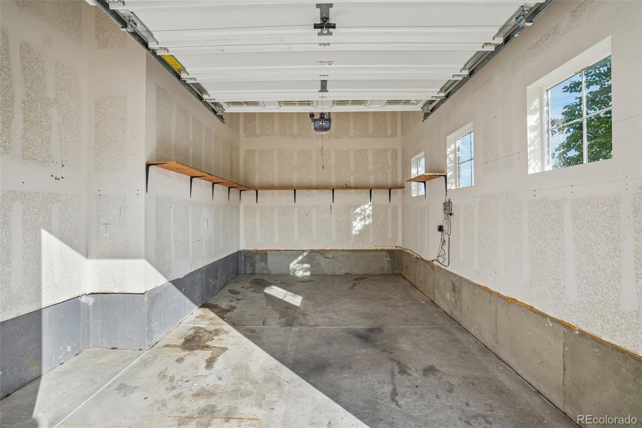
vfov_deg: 77.3
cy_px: 214
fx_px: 267
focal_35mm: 15
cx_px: 321
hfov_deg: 100.4
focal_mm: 10
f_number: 8
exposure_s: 1/320
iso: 400
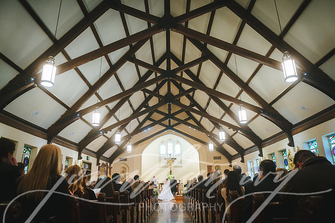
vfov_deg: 53.1
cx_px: 168
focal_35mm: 24
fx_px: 223
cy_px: 112
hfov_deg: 73.8
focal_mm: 24
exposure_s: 1/125
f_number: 2.8
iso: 1250
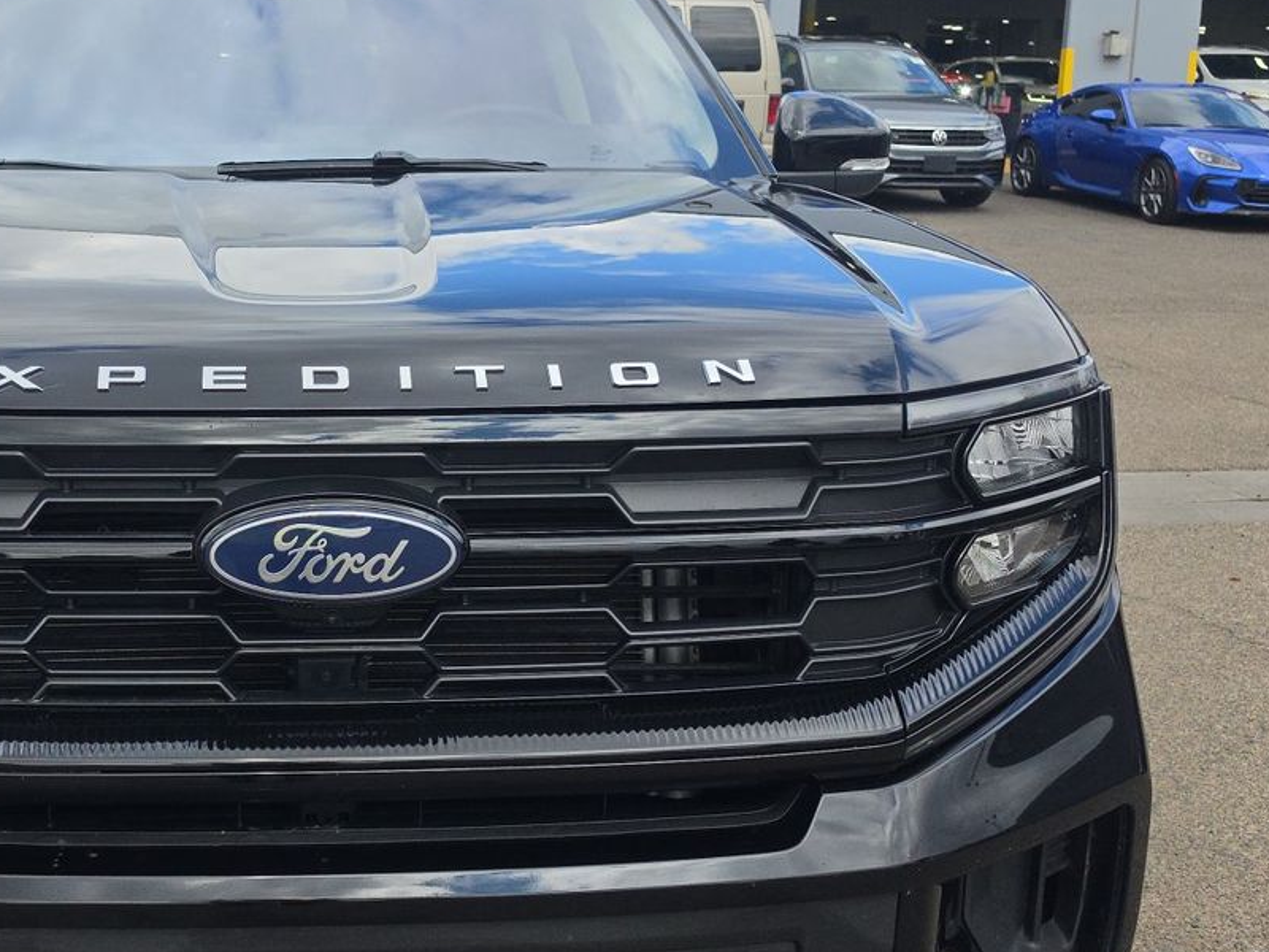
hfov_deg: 40.0
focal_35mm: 46
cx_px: 311
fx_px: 1686
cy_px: 446
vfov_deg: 31.5
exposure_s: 1/4649
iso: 64
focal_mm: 6.5
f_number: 1.4
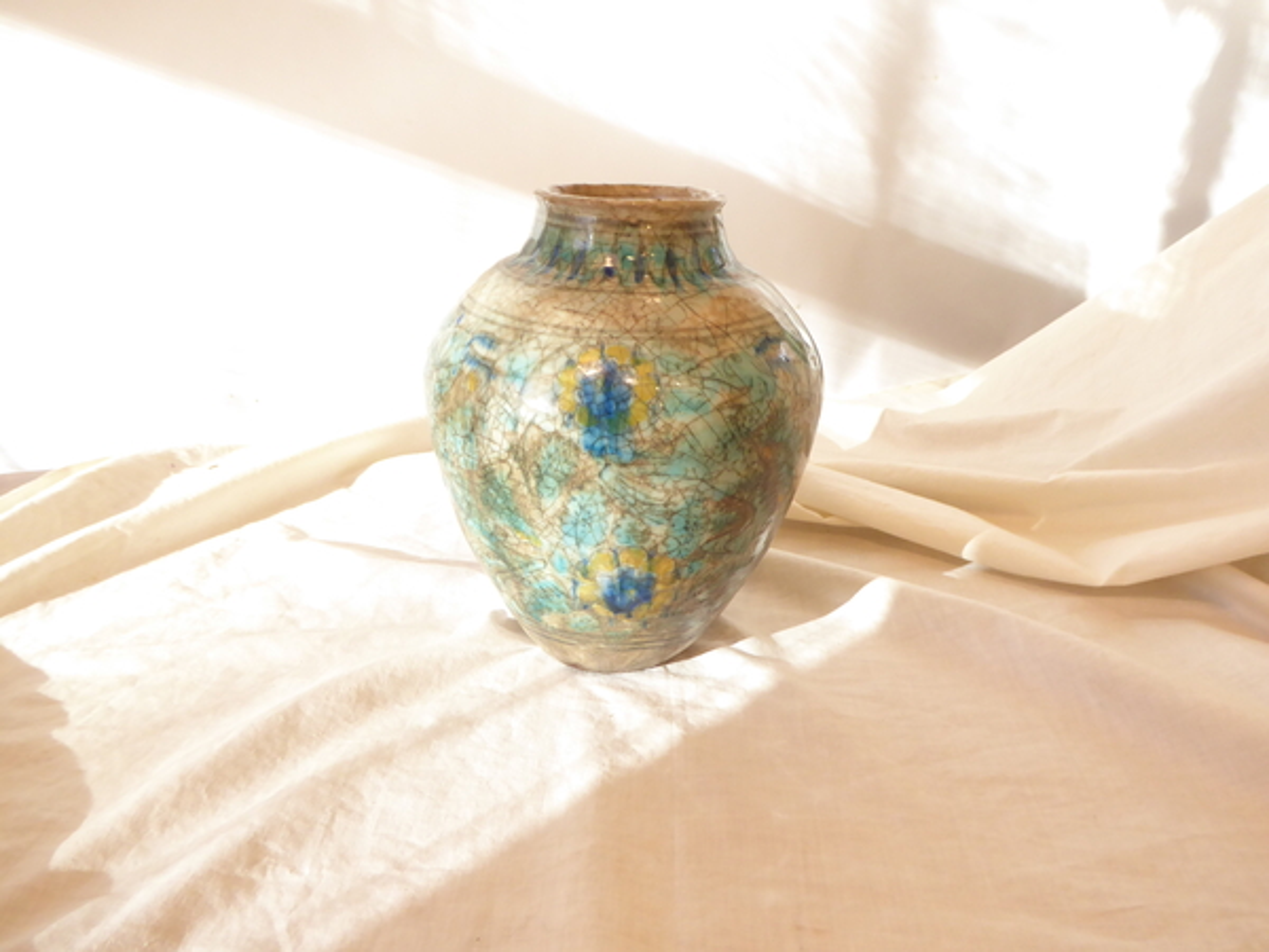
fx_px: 990
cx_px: 634
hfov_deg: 65.3
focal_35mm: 27
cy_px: 476
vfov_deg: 51.4
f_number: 3.4
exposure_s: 1/60
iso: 320
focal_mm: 4.7
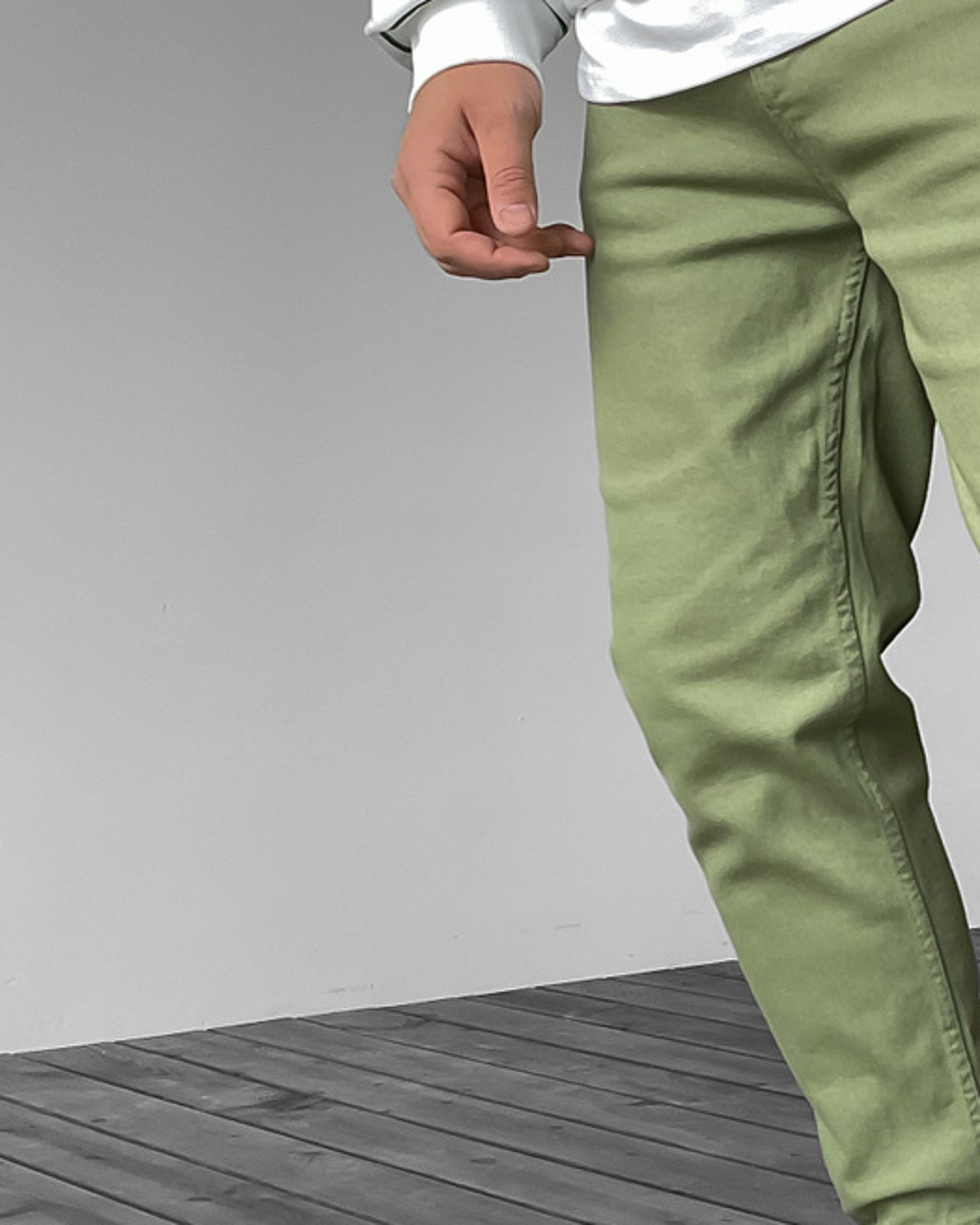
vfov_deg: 27.5
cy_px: 626
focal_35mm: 69
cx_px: 1113
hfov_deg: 20.9
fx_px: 2501
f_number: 1.8
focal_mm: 3
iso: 64
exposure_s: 1/70
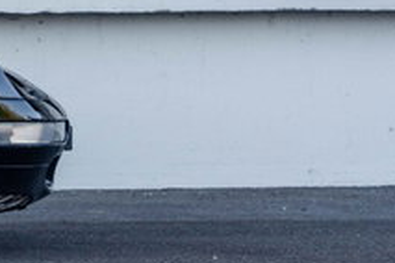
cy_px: -175
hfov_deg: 5.9
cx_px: -545
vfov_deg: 4.1
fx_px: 3697
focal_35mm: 337
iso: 320
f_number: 5.6
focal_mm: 70
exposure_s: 1/80
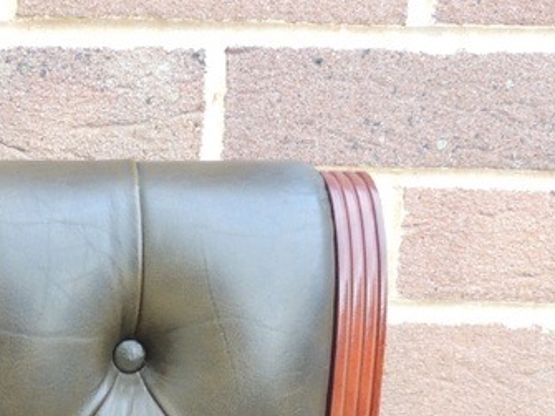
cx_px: -98
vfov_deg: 14.1
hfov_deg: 18.5
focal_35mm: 101
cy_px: 529
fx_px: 1619
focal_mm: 5.8
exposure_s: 1/50
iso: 220
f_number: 3.2
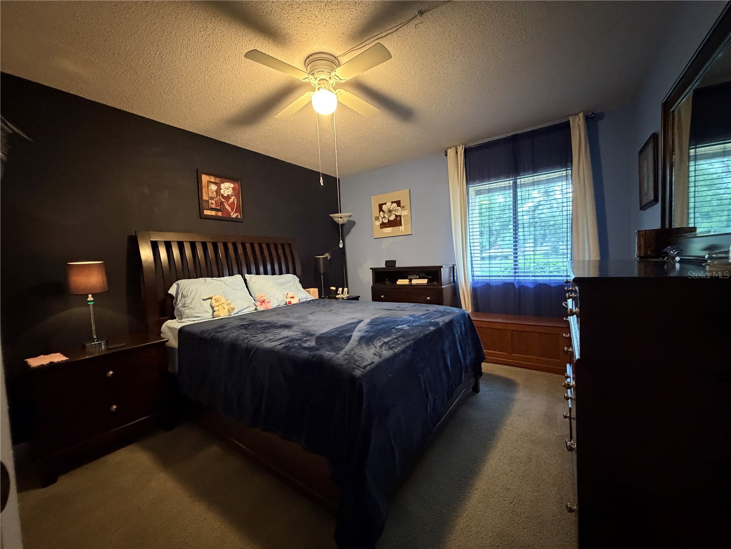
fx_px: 296
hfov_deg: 102.1
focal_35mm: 14
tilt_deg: -1.9
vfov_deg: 85.7
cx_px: 366
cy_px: 274
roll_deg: +3.2
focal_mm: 2.22
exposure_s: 1/40
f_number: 2.2
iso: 1000
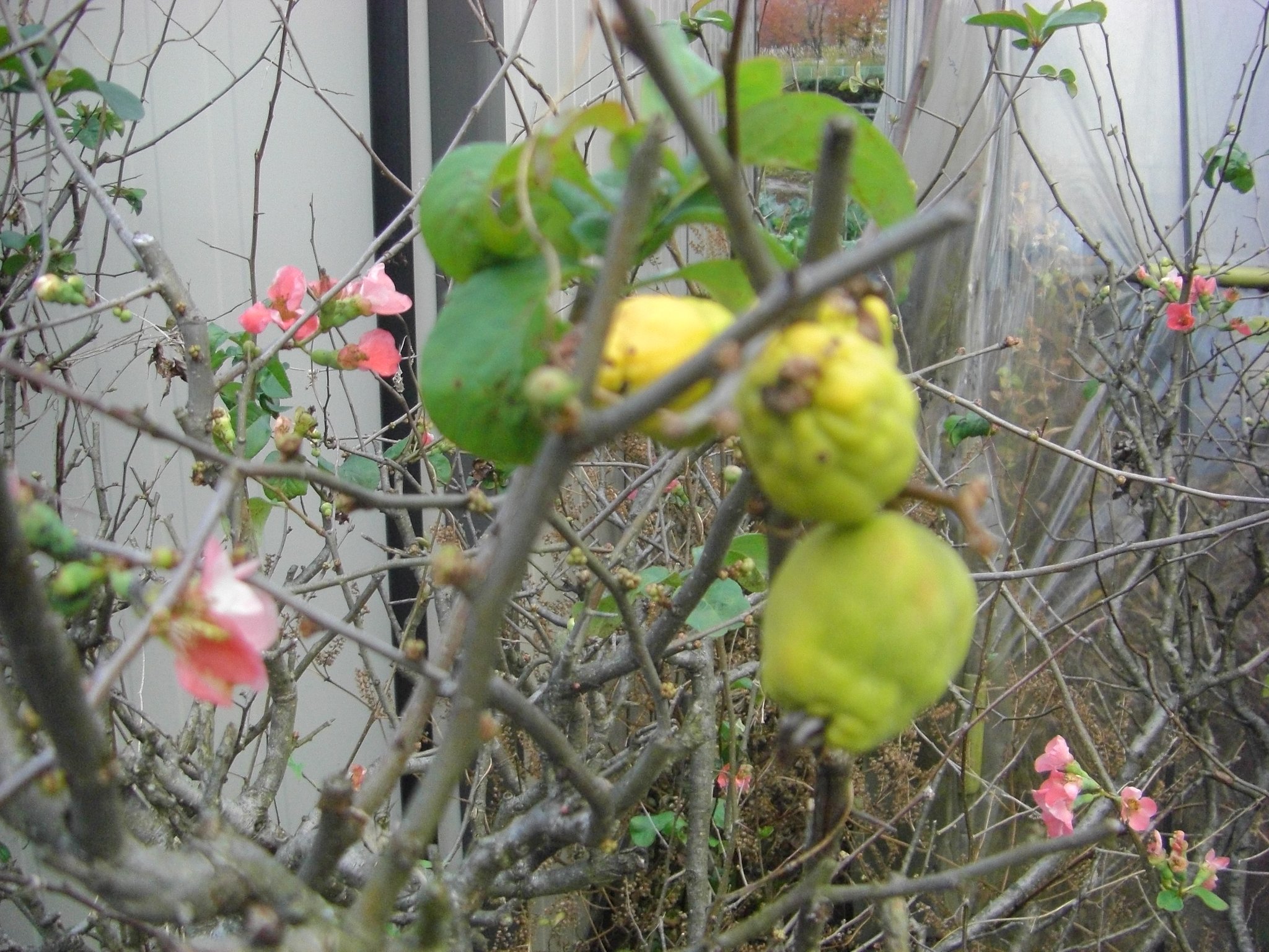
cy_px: 476
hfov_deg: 49.0
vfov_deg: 37.7
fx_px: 1393
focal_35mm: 38
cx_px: 634
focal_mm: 6.3
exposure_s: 1/60
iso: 200
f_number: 3.4
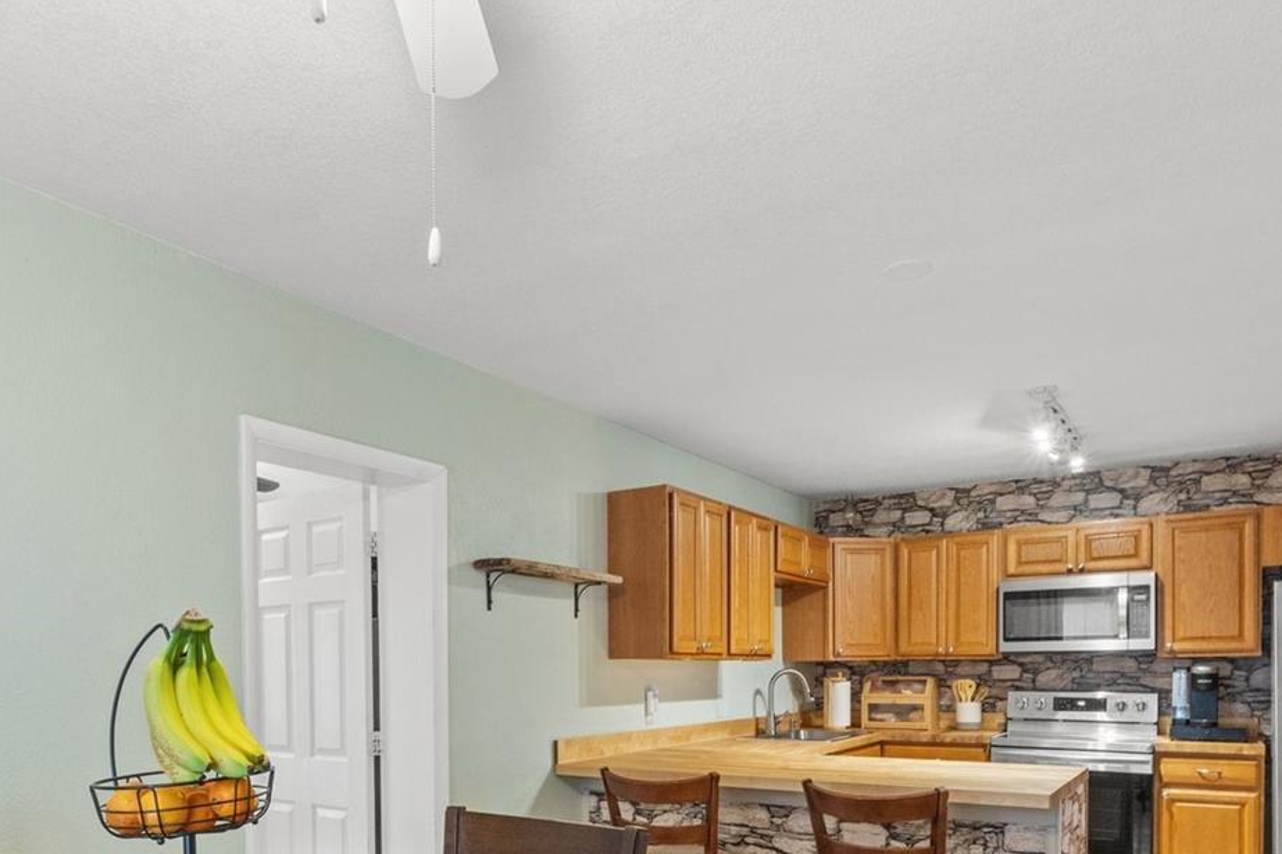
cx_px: 525
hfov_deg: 68.8
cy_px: 683
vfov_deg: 46.9
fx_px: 926
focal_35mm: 26
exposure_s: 1/2
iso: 400
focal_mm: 10
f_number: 8
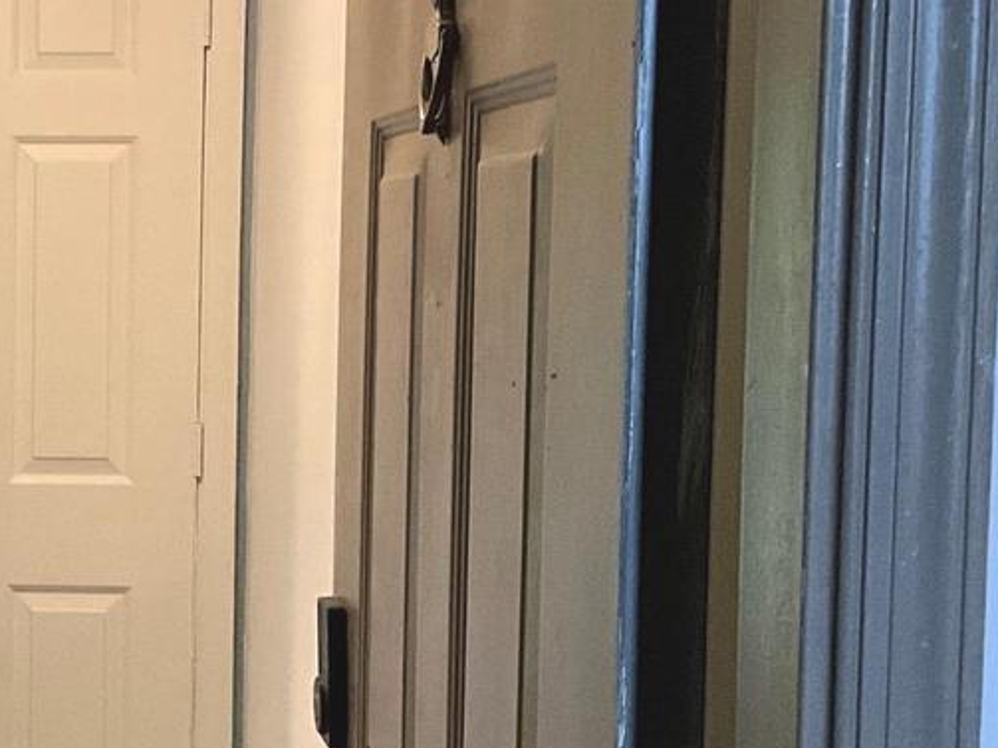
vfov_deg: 17.8
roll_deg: -0.4
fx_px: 2392
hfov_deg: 22.3
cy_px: 421
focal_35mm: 83
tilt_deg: -4.8
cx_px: -97
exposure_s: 1/60
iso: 200
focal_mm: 3
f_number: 1.8
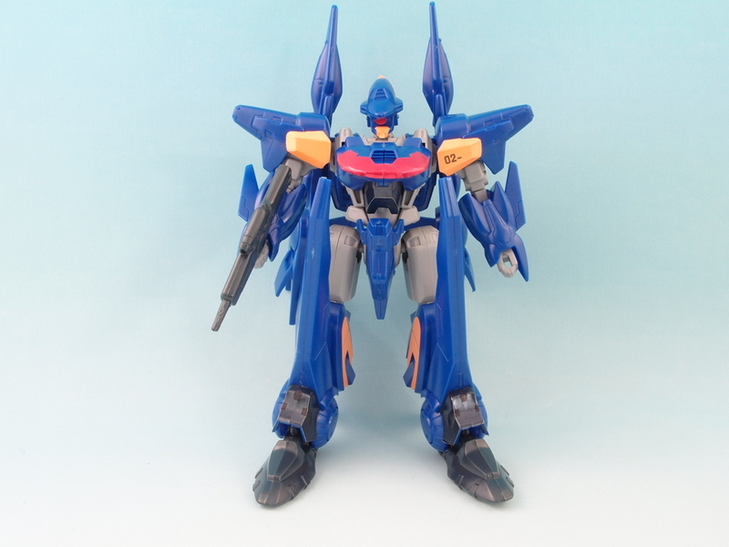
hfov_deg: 49.0
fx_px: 800
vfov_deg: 37.7
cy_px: 274
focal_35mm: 38
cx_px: 364
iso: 100
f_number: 8
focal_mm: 8.16
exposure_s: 1.3
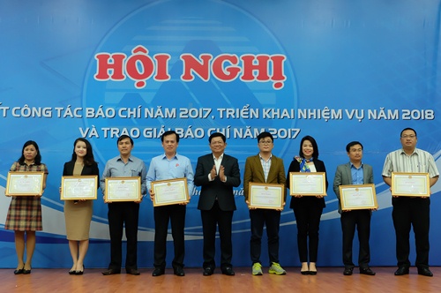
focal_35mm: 40
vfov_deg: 33.3
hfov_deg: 48.5
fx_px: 489
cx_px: 220
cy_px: 146
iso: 1250
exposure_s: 1/30
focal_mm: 26.9
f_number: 4.5
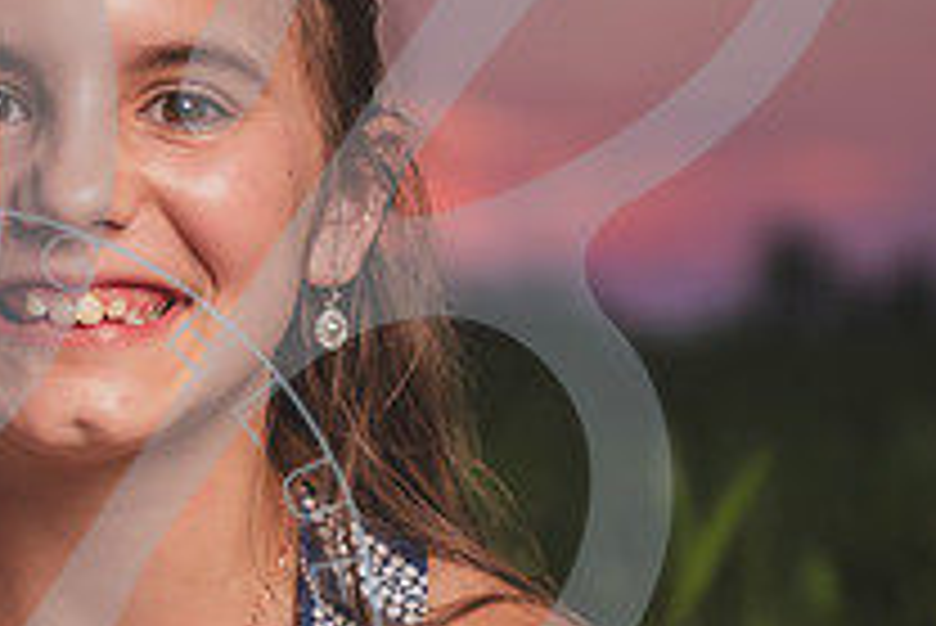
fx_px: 4787
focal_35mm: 184
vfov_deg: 7.5
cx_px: 144
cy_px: 286
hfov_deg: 11.1
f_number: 2.8
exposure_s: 1/1000
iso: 200
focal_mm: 66
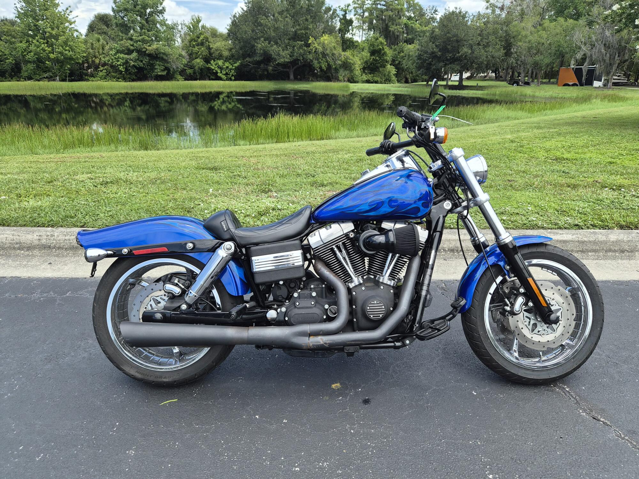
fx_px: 425
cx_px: 320
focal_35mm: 23
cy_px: 240
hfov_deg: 73.9
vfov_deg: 58.9
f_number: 1.8
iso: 80
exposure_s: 1/2152
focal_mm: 5.4
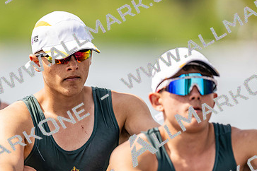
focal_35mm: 959
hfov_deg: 2.2
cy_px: 101
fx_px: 6846
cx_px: 69
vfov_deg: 1.4
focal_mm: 600
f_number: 4
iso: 450
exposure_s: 1/2500
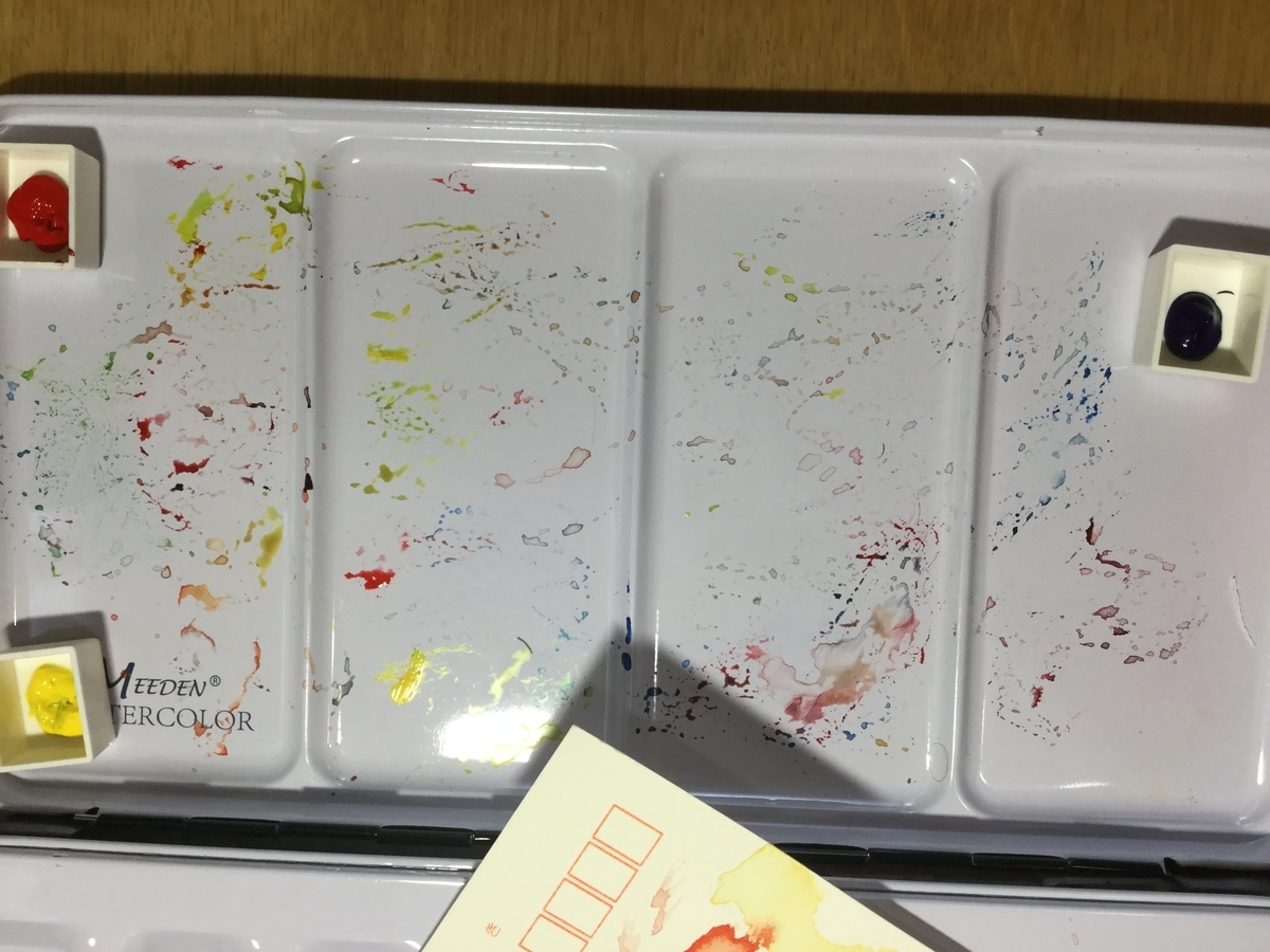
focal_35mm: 31
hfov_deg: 58.4
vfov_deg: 45.4
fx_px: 1137
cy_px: 476
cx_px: 635
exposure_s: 1/40
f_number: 2.4
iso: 25
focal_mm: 3.3
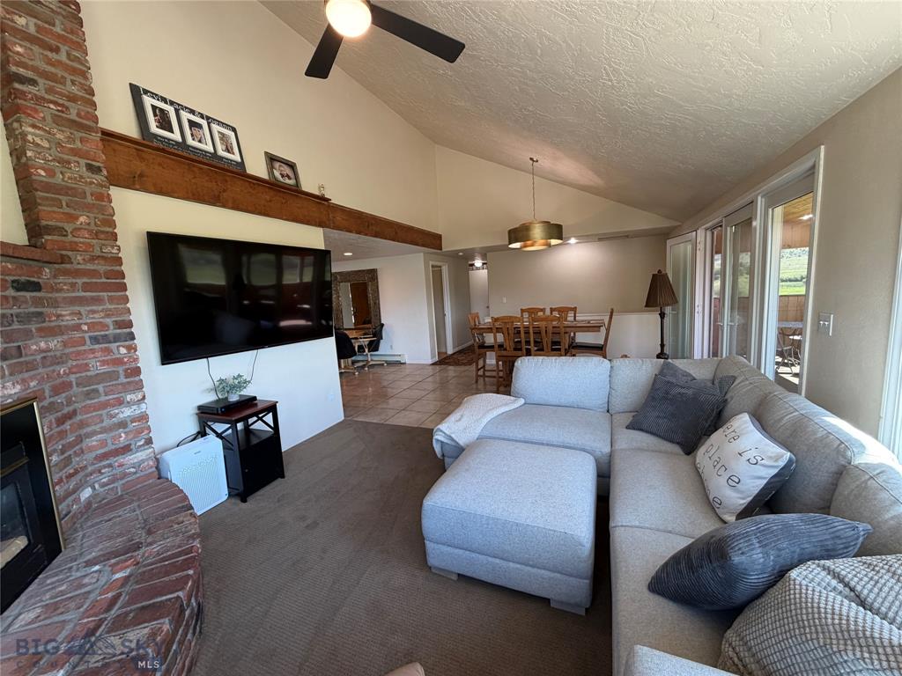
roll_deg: +3.6
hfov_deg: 102.1
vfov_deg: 85.7
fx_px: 365
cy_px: 338
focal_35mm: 14
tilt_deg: -7.1
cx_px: 451
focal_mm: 2.22
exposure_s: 1/120
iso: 160
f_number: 2.2
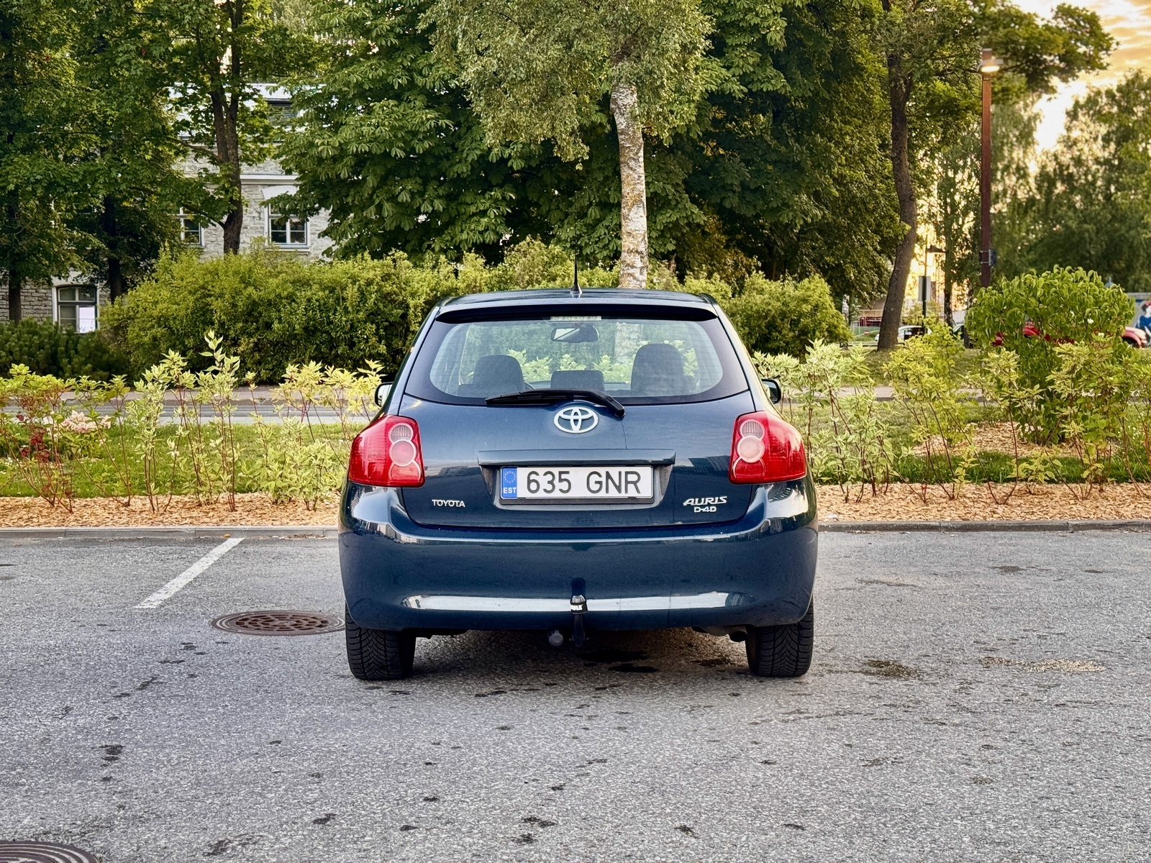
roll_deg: +0.1
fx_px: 1596
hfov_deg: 39.7
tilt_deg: -3.4
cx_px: 576
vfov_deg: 30.3
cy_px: 432
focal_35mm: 48
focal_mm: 6.76
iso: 160
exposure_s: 1/60
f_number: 1.78
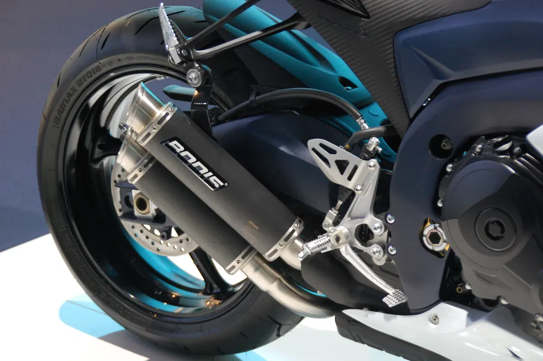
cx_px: 272
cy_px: 180
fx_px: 1763
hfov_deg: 17.5
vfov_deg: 11.7
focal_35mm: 117
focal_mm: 78
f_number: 5.6
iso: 800
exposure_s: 1/80
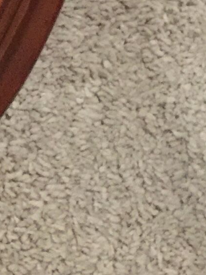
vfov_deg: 9.8
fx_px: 1348
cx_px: -203
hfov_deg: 8.3
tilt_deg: -72.5
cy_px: -444
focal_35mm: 170
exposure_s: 1/8
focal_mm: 4.15
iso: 200
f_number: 2.2
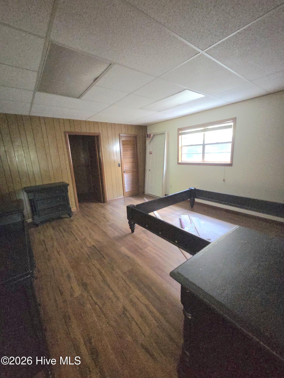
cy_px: 189
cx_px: 142
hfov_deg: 89.9
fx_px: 142
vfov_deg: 106.2
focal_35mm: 13
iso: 500
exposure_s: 1/30
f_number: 2.2
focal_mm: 2.2
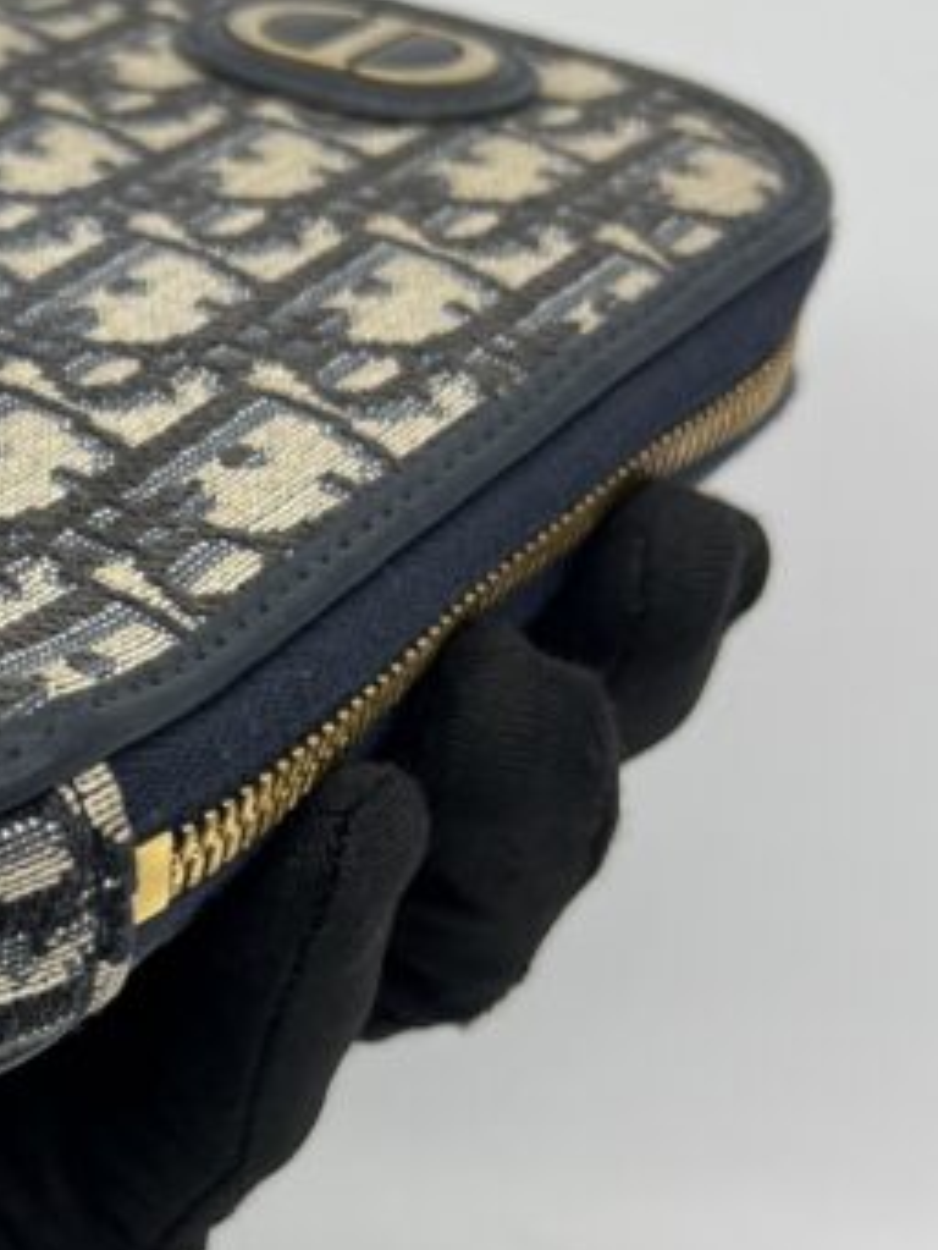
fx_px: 2816
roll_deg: -2.4
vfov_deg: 24.9
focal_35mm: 78
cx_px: -264
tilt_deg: -40.2
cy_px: 861
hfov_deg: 17.8
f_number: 1.5
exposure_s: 1/121
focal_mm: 5.7
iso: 32
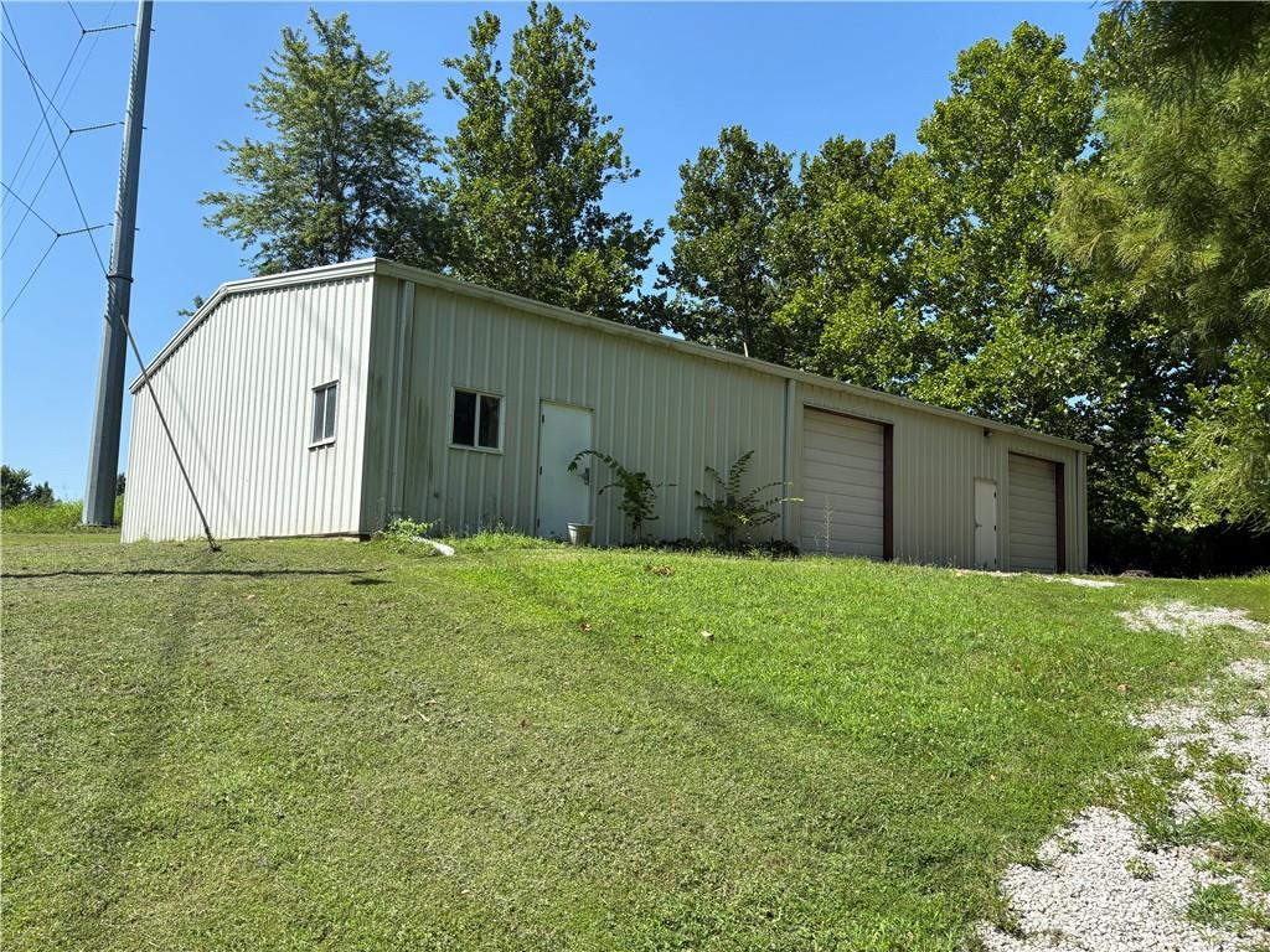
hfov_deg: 67.3
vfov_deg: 53.1
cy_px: 476
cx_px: 635
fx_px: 954
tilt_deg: +6.3
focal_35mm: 26
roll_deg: -1.9
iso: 50
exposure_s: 1/2062
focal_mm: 5.96
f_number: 1.6
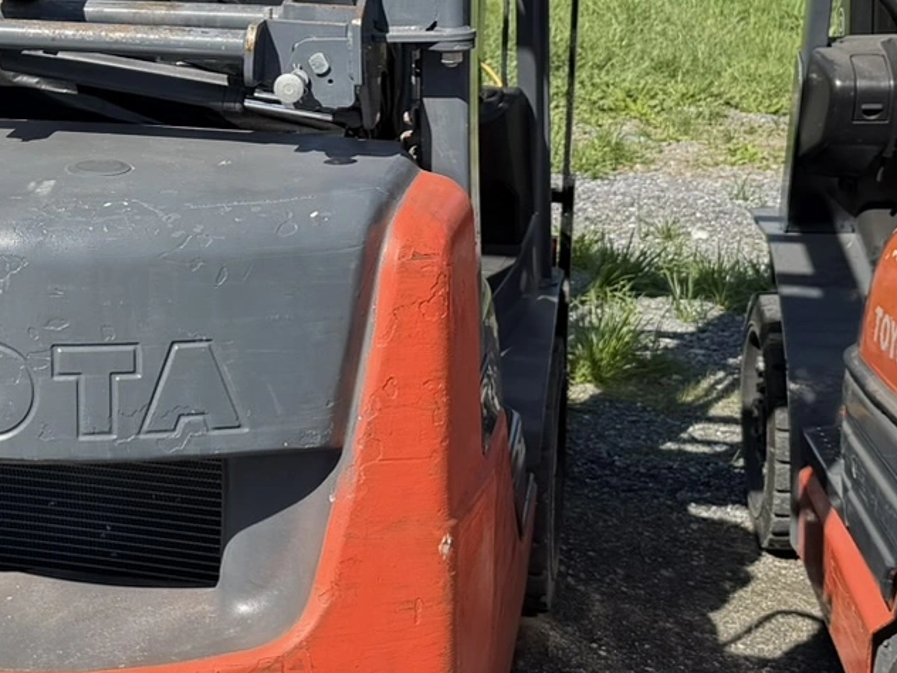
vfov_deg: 19.3
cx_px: -40
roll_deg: +2.4
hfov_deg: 24.3
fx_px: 1969
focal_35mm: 76
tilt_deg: -8.4
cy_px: 183
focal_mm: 6.76
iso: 80
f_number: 1.78
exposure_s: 1/2445
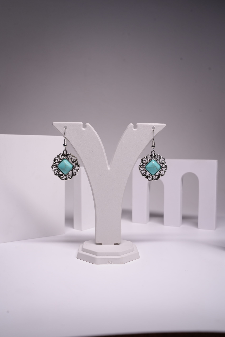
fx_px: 328
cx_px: 112
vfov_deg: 54.4
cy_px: 168
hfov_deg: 37.9
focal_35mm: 35
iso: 800
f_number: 9
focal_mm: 35
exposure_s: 1/100
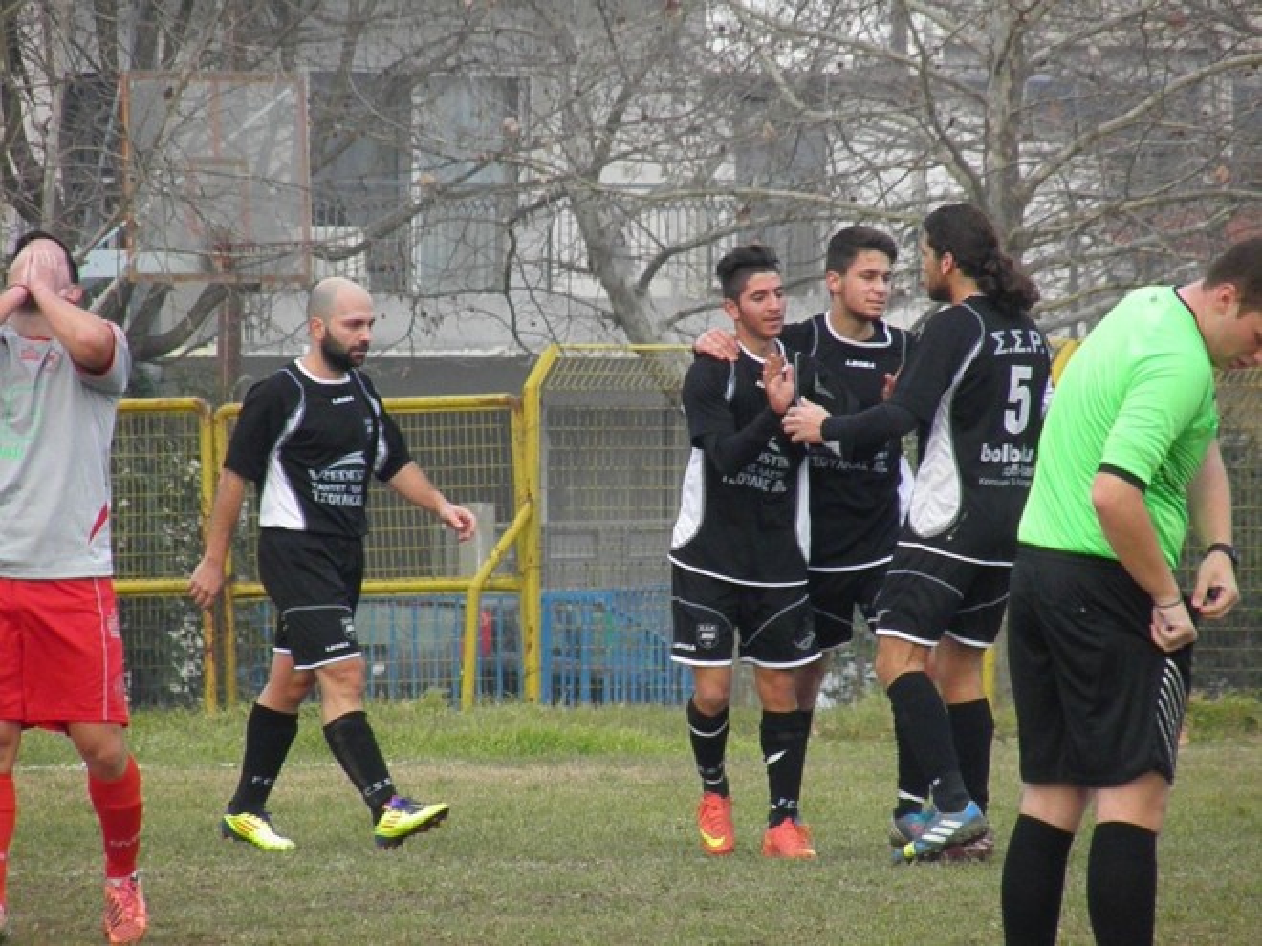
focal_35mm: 653
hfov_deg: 3.0
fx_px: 23807
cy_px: 473
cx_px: 631
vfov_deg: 2.3
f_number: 5.7
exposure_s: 1/400
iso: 500
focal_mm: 117.2
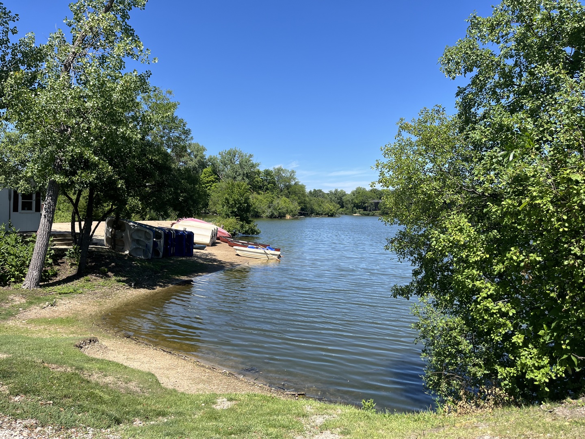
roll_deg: -0.5
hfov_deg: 67.3
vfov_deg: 53.1
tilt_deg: -1.7
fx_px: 439
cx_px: 292
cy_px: 220
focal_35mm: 26
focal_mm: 5.1
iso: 50
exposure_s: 1/2571
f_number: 1.6
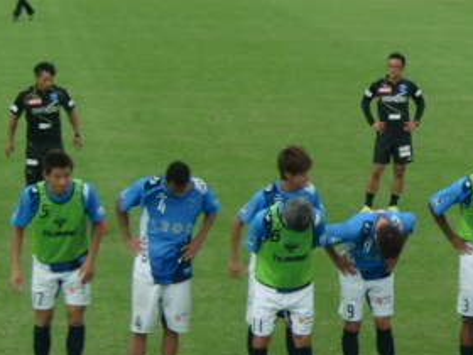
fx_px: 2145
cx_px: 573
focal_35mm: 157
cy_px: 169
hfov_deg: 12.3
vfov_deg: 9.5
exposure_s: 1/60
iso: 64
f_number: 4.2
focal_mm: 9.8
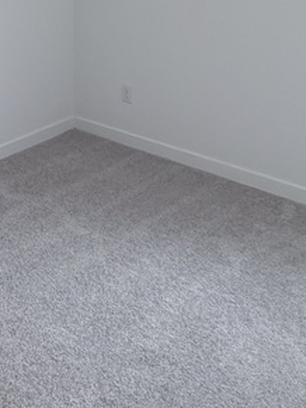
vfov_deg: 33.7
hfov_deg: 27.8
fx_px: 613
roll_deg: -0.7
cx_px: 95
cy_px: 3
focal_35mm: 52
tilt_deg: -9.2
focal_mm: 2.22
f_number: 2.2
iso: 125
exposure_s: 1/120
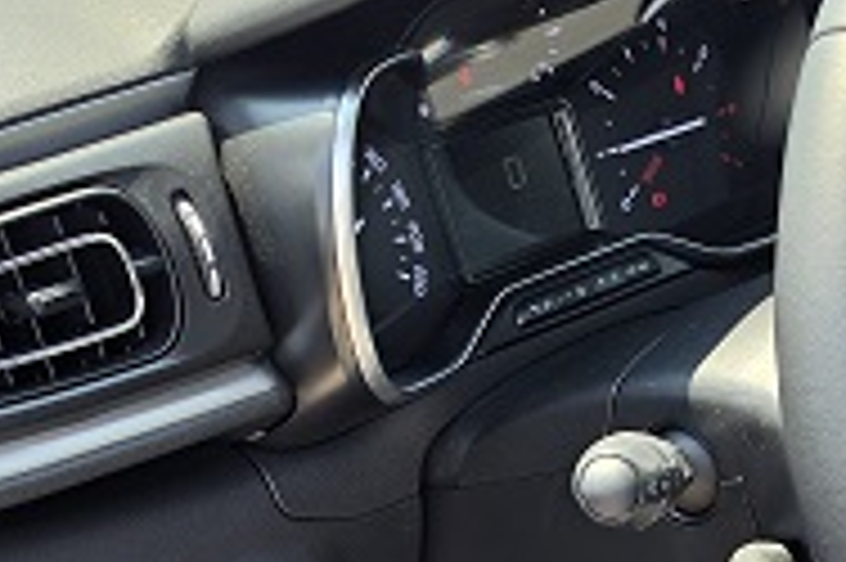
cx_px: 909
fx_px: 2395
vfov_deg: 12.5
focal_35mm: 102
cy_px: 944
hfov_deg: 19.3
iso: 10
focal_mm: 6.5
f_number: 1.4
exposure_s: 1/232
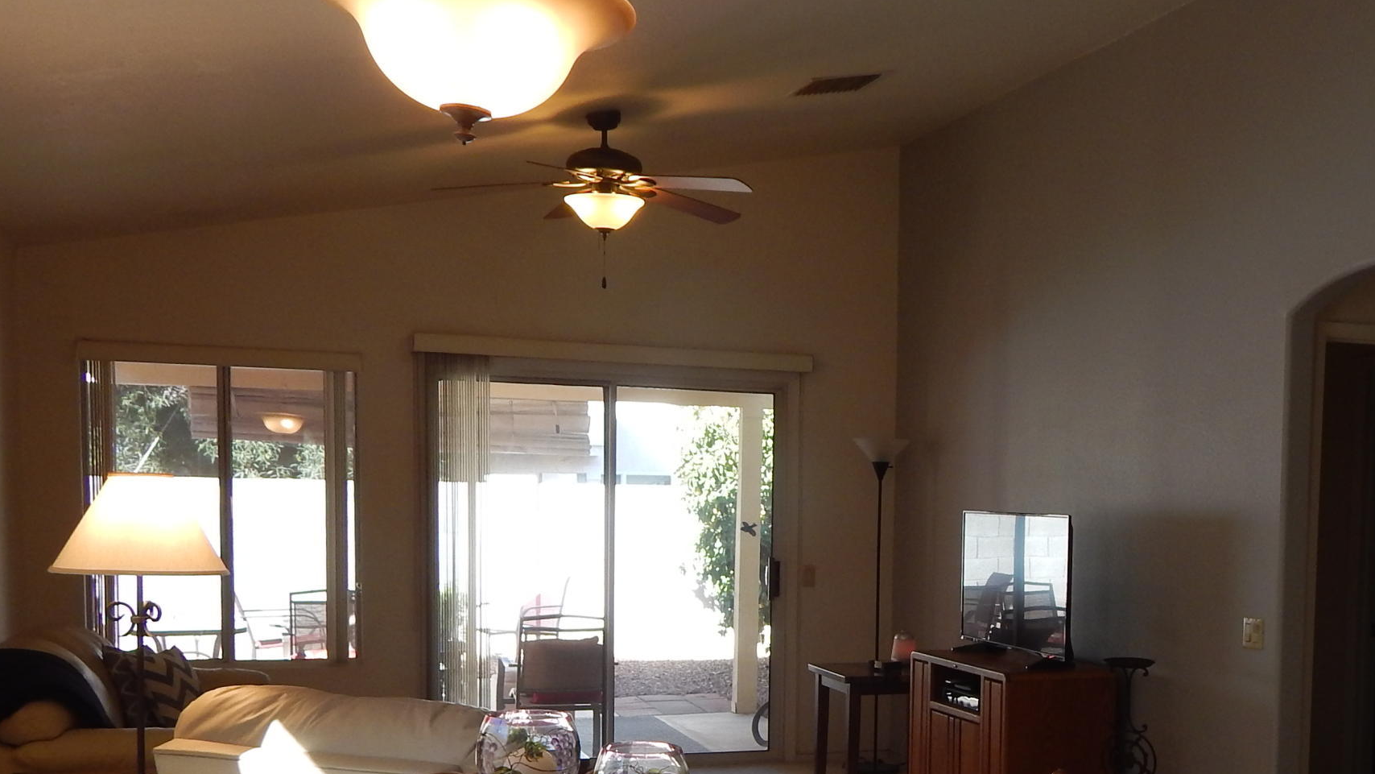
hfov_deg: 45.7
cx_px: 916
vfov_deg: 26.6
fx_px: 1604
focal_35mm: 44
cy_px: 621
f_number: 3
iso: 125
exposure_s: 1/80
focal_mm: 4
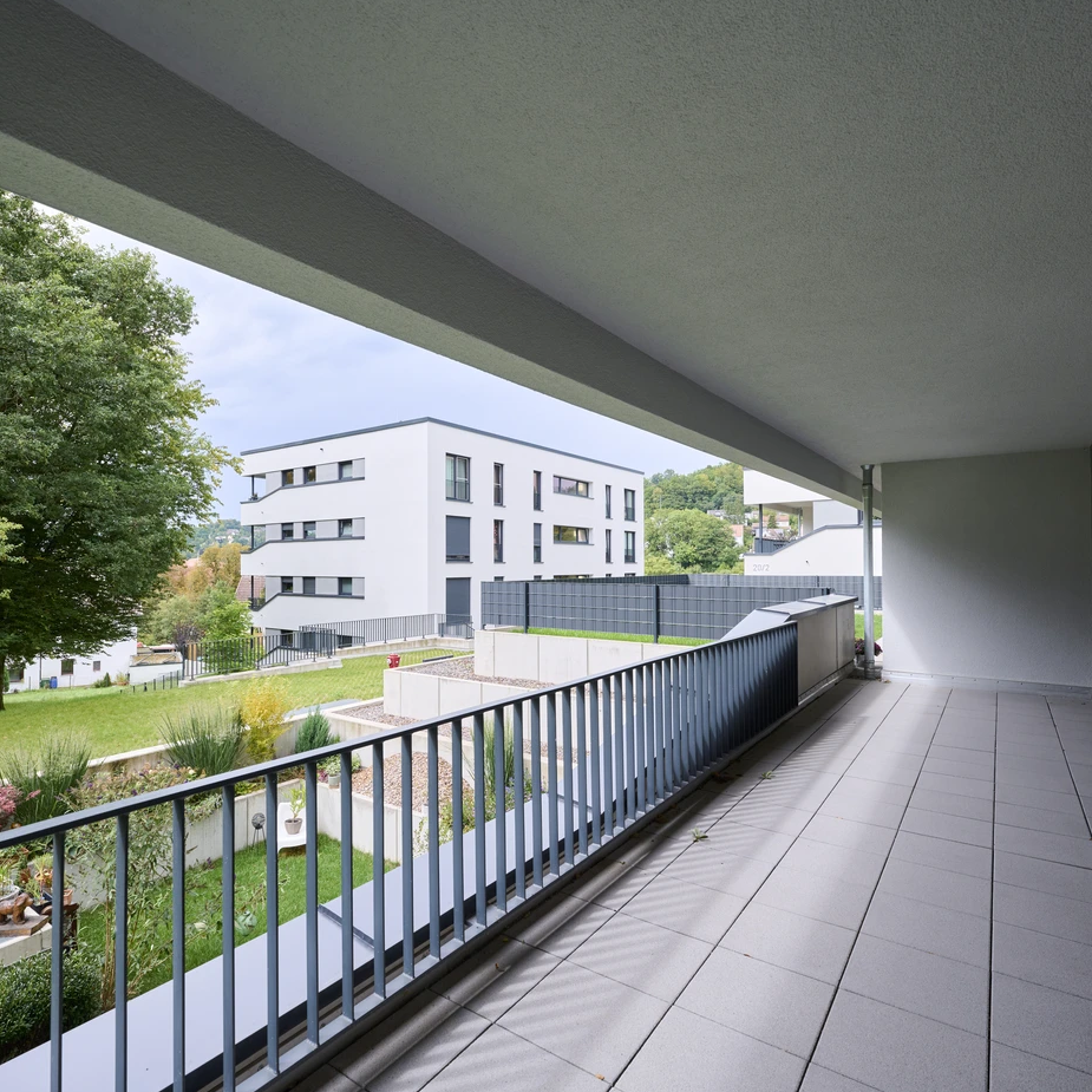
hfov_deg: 80.6
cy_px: 546
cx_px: 503
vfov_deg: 80.7
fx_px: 642
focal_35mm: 18
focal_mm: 14
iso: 640
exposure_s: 1/320
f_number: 7.1
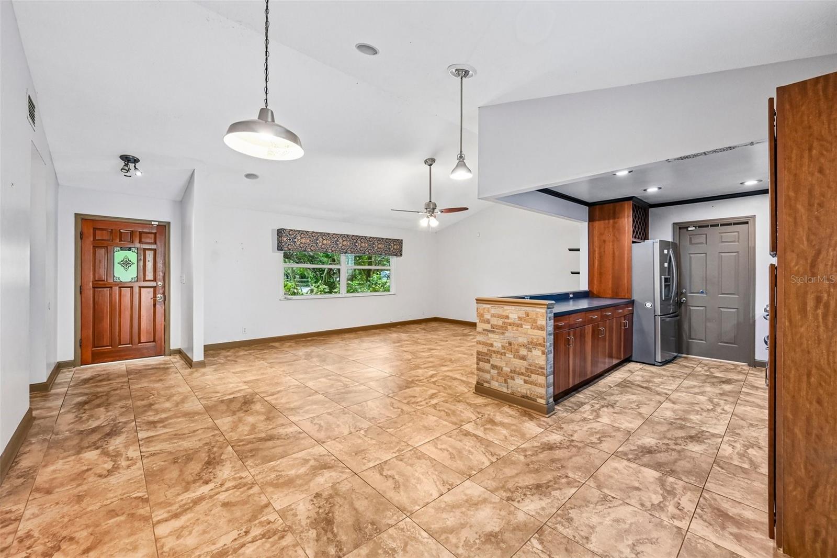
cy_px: 279
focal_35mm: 14
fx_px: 325
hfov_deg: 104.3
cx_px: 418
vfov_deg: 81.2
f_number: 8
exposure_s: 1/25
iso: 2500
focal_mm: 14
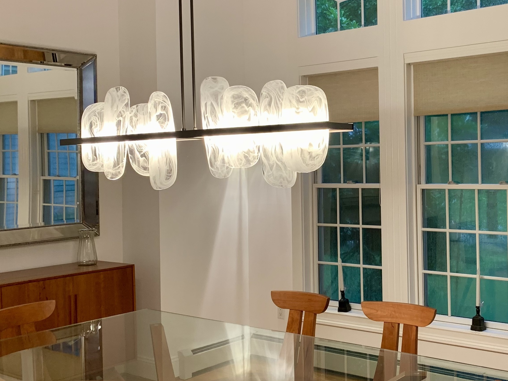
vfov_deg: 31.5
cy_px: 179
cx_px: 372
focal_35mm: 46
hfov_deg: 40.2
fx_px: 675
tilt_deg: -2.4
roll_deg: +1.3
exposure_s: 1/60
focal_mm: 4.25
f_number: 1.8
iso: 80
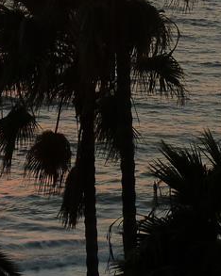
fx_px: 1760
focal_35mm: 215
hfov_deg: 7.2
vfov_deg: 8.9
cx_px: 64
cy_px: 8
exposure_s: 1/125
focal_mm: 10.3
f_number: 4
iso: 125
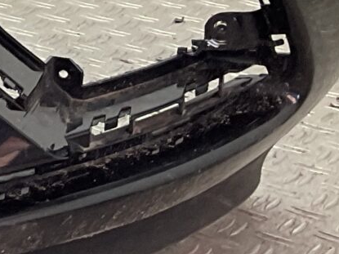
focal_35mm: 179
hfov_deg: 9.5
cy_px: -255
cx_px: -541
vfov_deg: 7.9
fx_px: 1752
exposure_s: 1/100
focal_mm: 3
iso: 25
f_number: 1.8
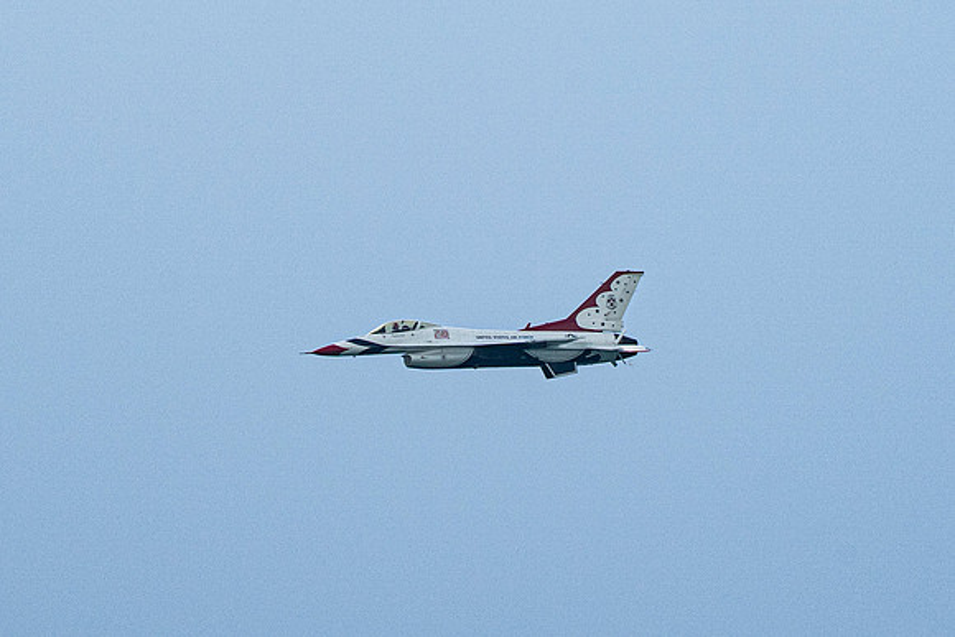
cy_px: 178
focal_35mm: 977
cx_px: 538
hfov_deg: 2.1
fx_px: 25931
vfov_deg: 1.4
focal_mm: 400
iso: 800
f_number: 10
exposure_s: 1/1600
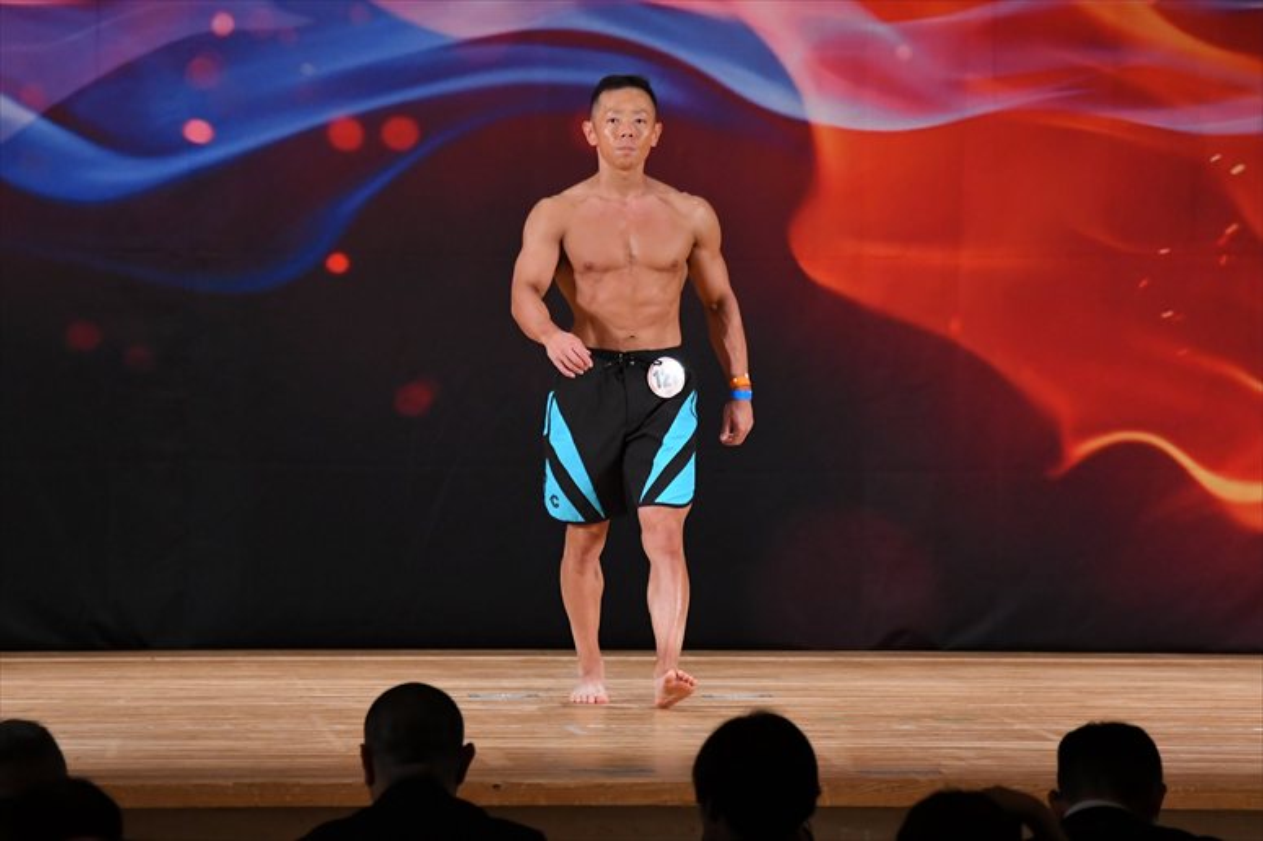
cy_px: 420
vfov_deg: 5.7
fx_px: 8416
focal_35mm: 240
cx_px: 632
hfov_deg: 8.6
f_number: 5.6
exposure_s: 1/400
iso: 3200
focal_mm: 160
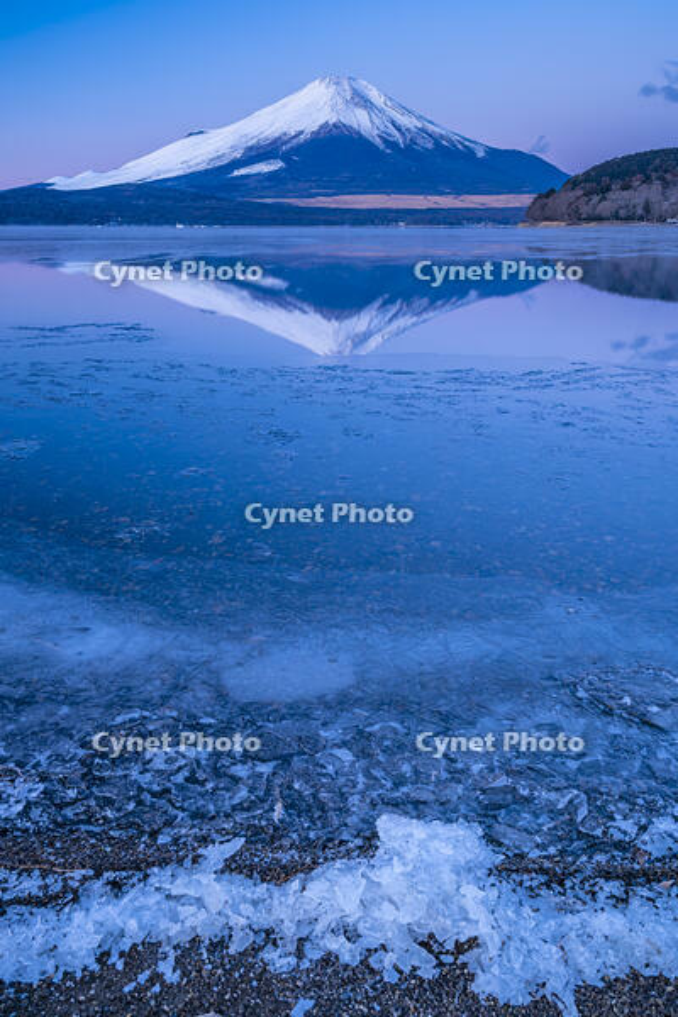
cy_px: 508
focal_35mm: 26
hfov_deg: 49.6
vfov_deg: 69.4
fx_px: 734
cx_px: 339
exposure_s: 1.6
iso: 64
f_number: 9
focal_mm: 26
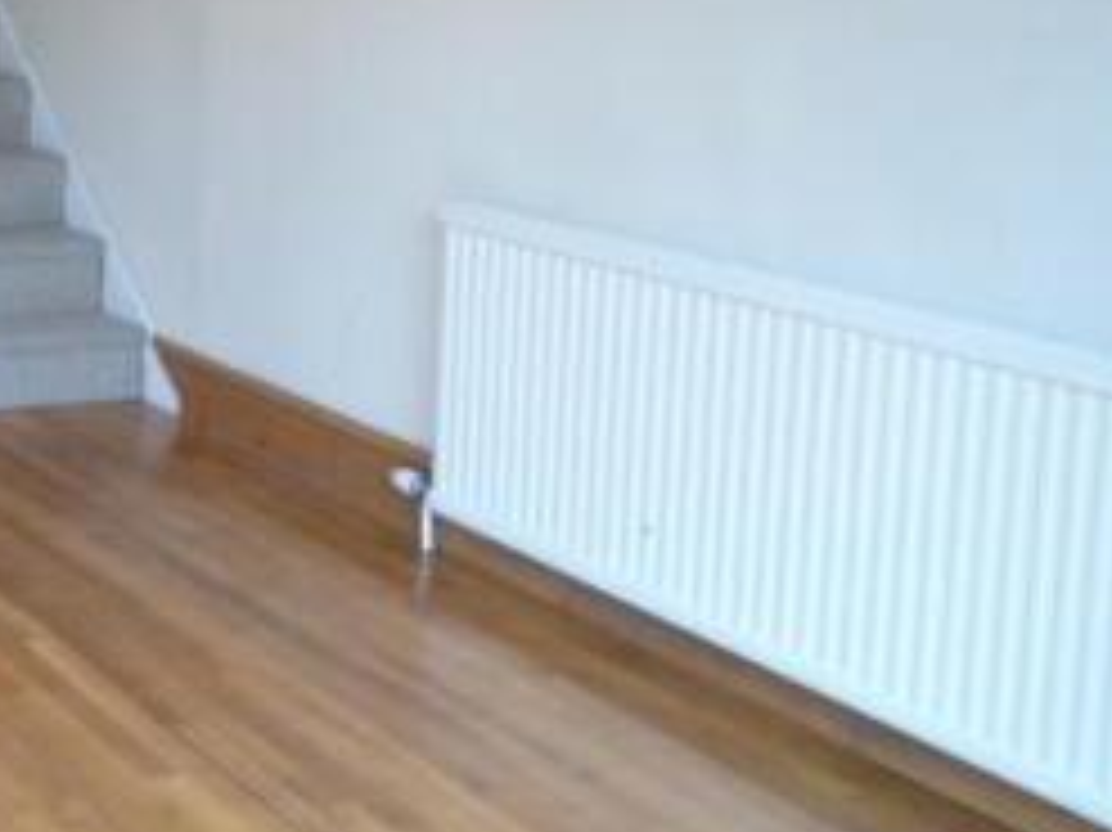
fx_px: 1894
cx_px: -187
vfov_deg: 24.1
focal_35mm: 59
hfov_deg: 28.8
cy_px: 88
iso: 320
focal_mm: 4.4
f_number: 2.8
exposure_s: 1/30
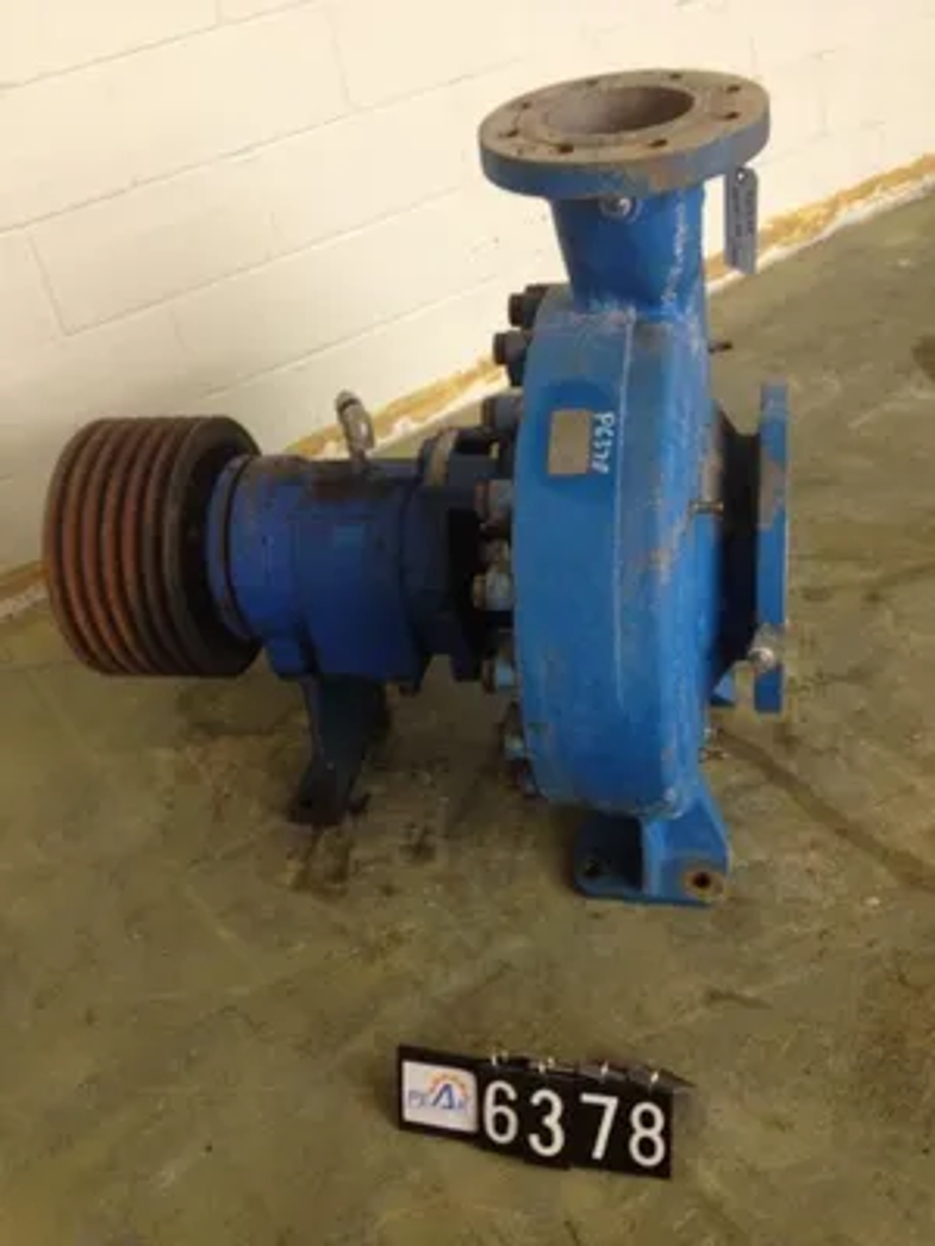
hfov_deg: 40.7
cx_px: 468
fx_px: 1260
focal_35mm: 35
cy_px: 623
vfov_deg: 52.6
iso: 125
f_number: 2.4
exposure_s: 1/20
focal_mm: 4.28
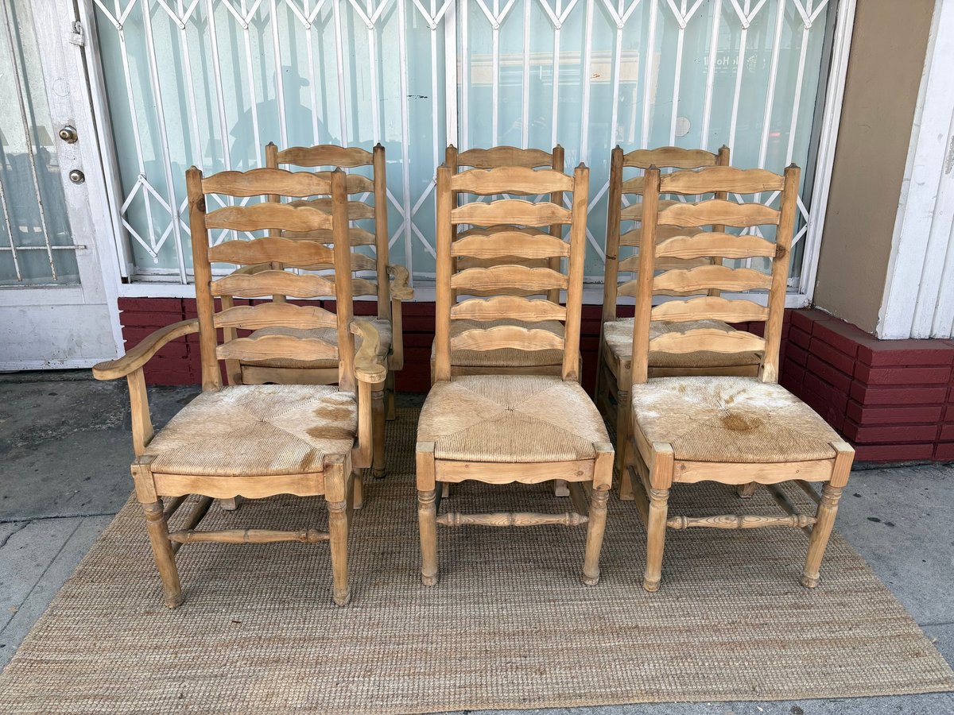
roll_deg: +0.2
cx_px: 477
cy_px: 358
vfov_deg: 53.1
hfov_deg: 67.3
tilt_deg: -18.0
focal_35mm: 26
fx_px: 717
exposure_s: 1/552
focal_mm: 5.96
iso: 50
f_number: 1.6
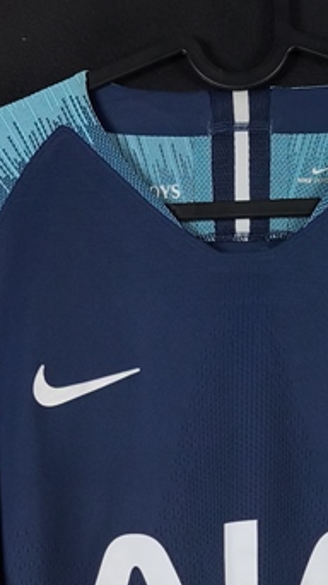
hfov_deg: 13.7
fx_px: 1363
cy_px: 749
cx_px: 253
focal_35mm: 88
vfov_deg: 21.9
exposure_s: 1/250
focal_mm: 6.57
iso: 400
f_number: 1.6
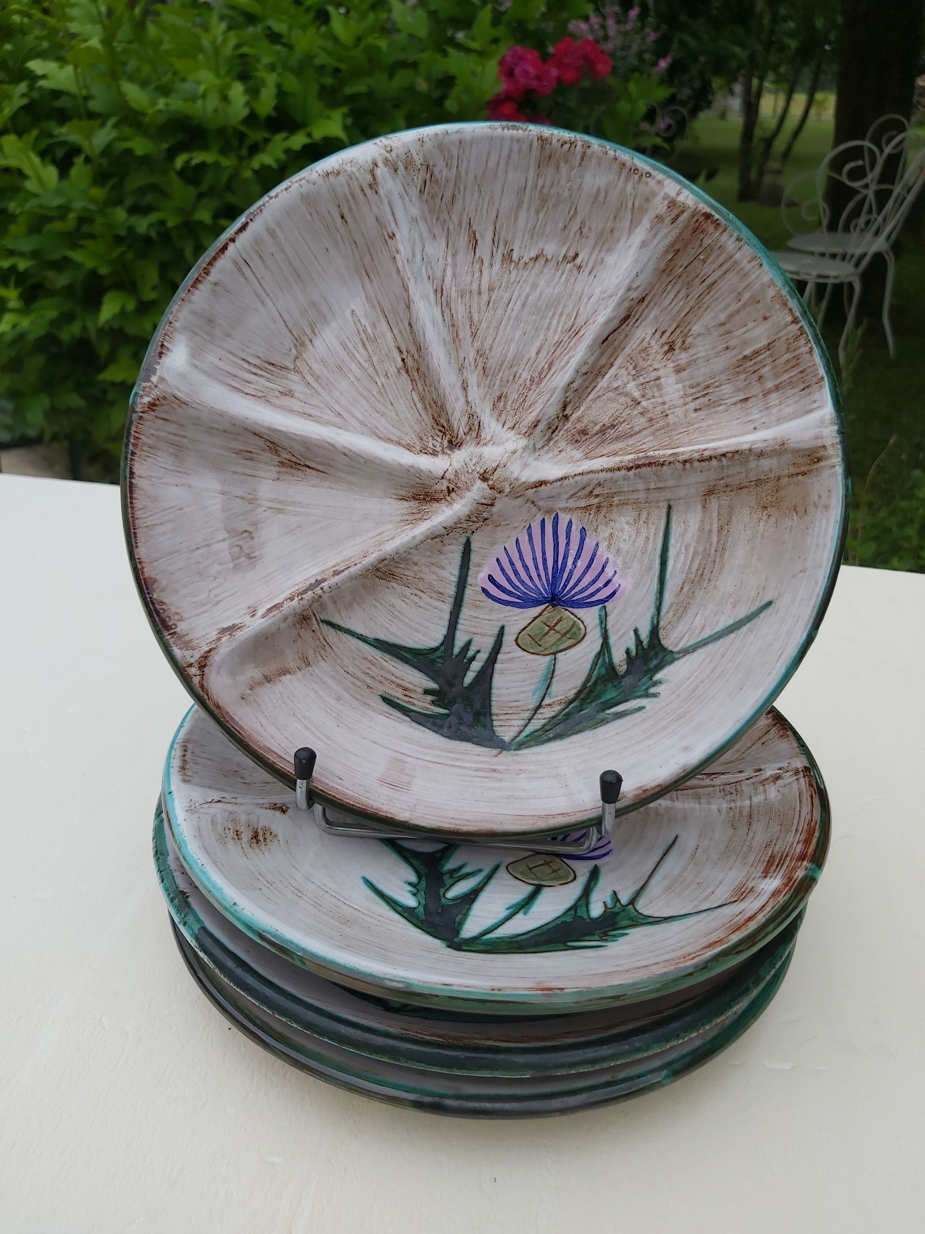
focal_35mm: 26
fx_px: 926
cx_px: 462
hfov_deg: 53.1
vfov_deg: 67.3
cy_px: 617
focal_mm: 3.92
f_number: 1.7
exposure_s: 1/534
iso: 64
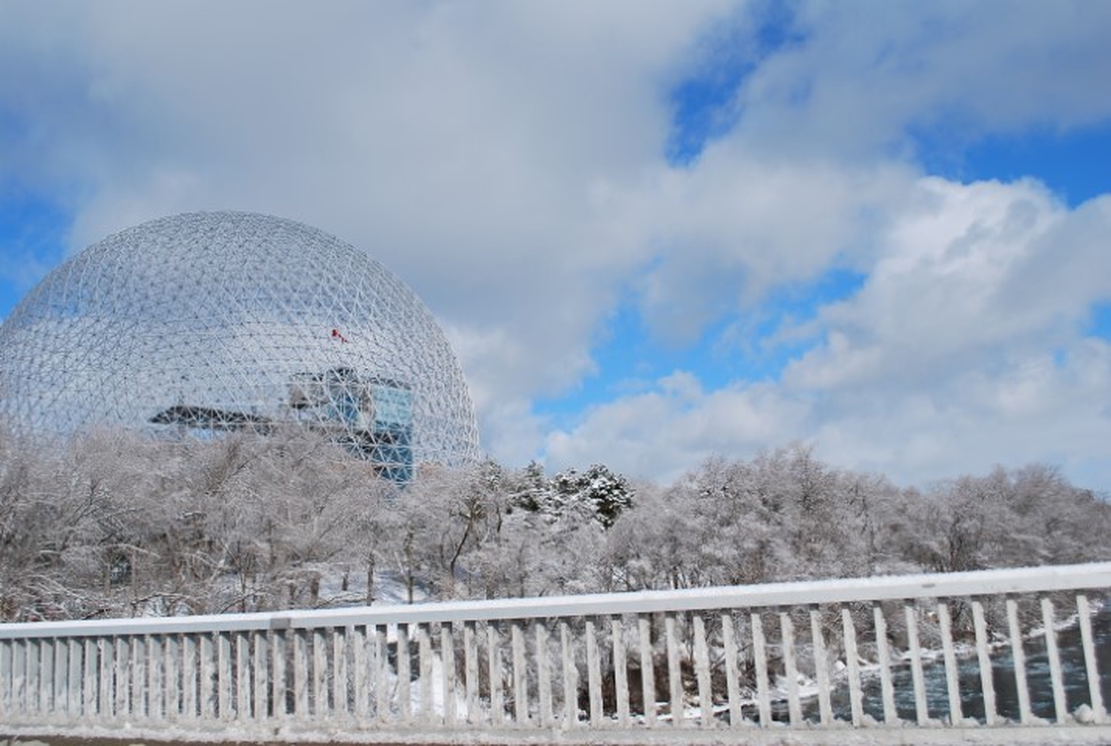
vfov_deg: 40.1
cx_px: 556
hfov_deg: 57.1
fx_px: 1021
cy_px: 373
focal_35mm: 33
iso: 100
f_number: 5.6
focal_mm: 22
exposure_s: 1/1000
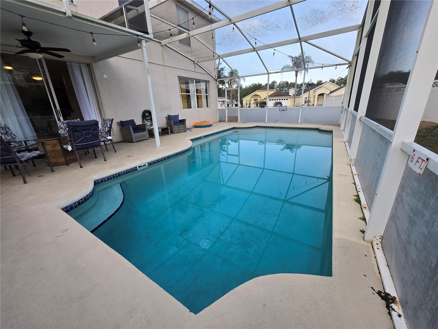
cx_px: 219
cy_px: 164
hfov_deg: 106.2
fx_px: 164
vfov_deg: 89.9
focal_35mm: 13
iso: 25
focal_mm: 1.7
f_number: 2.2
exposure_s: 1/189
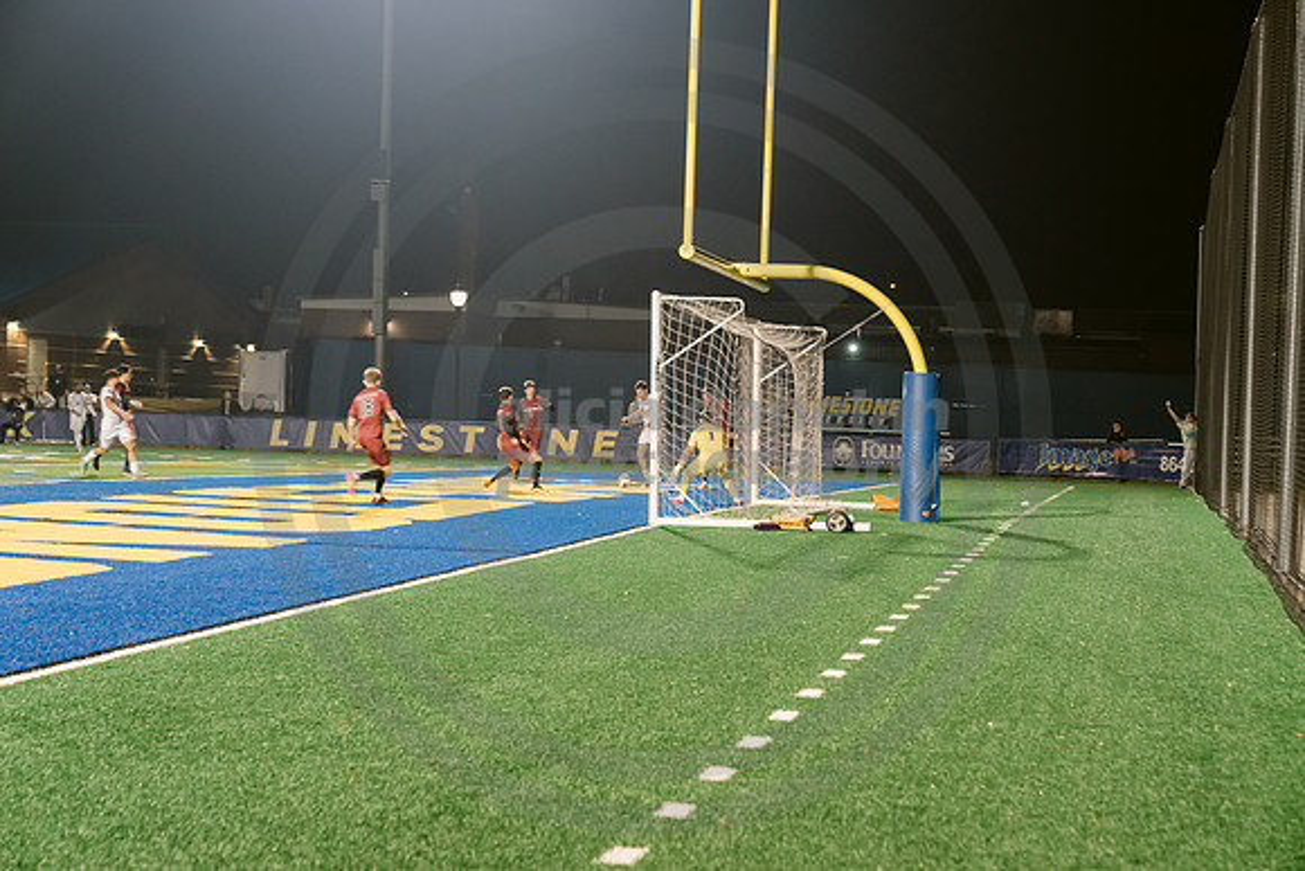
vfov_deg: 19.5
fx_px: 2538
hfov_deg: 28.8
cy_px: 436
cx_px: 652
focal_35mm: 70
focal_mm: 70
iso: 2500
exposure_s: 1/160
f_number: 4
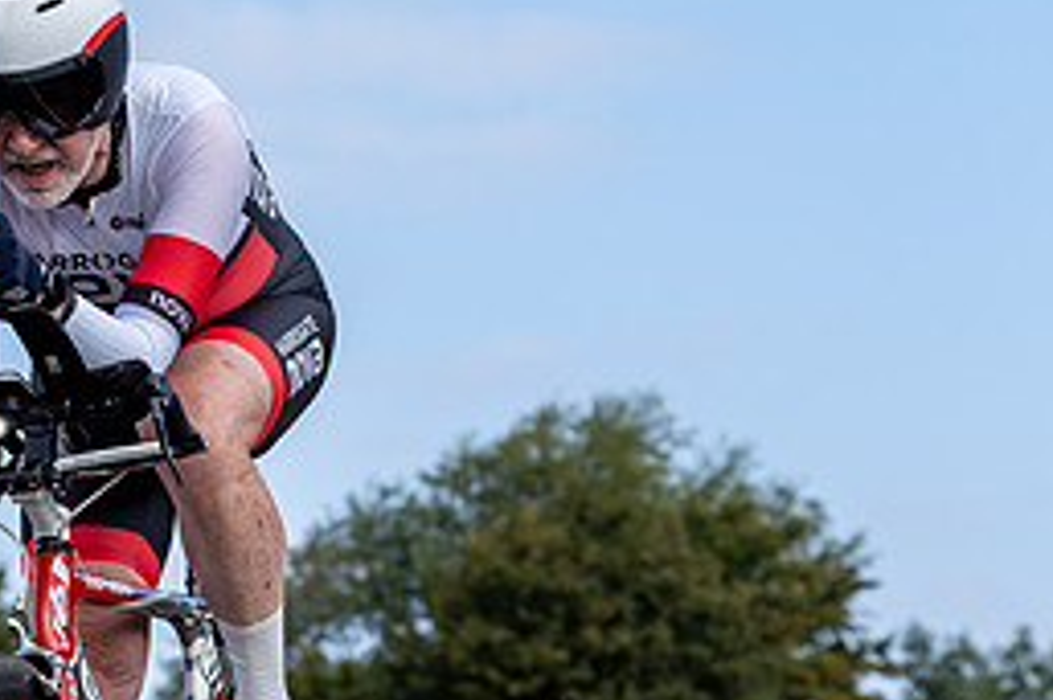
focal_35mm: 189
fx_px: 5525
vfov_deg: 7.3
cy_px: 403
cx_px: -43
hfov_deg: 10.8
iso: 125
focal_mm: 70
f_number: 5
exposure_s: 1/800
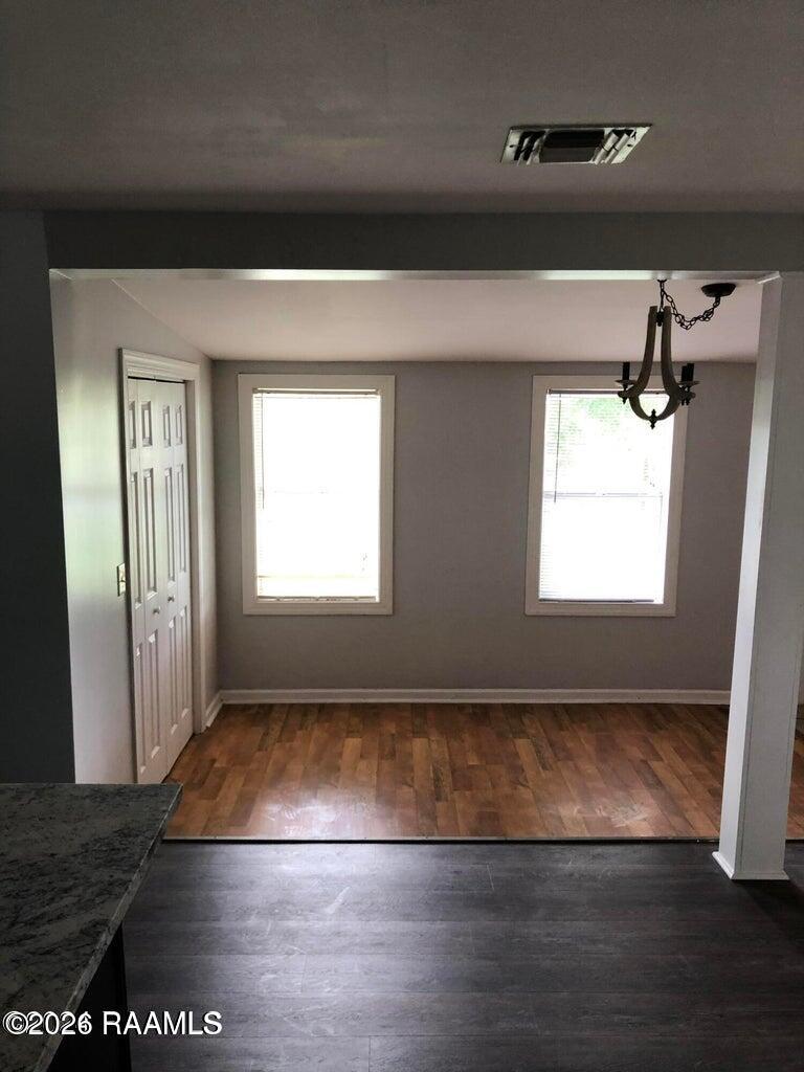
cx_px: 402
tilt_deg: -6.0
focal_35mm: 28
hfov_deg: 49.7
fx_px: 867
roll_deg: -1.7
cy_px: 536
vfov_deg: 63.4
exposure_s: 1/24
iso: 40
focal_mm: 4
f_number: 1.8
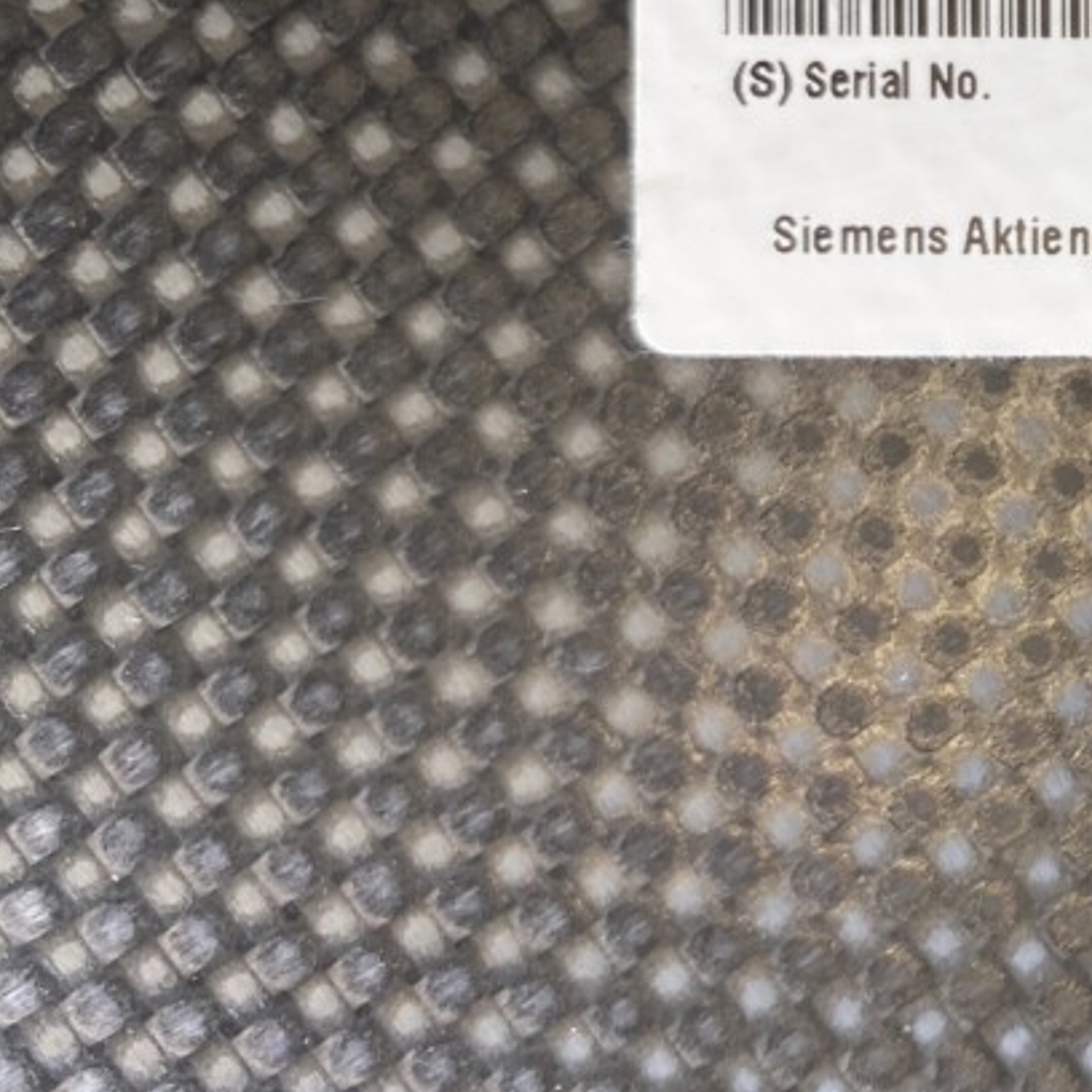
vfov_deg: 26.1
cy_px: 260
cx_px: 1550
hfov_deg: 22.6
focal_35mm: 65
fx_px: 2320
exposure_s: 1/248
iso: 32
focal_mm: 4.25
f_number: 1.8
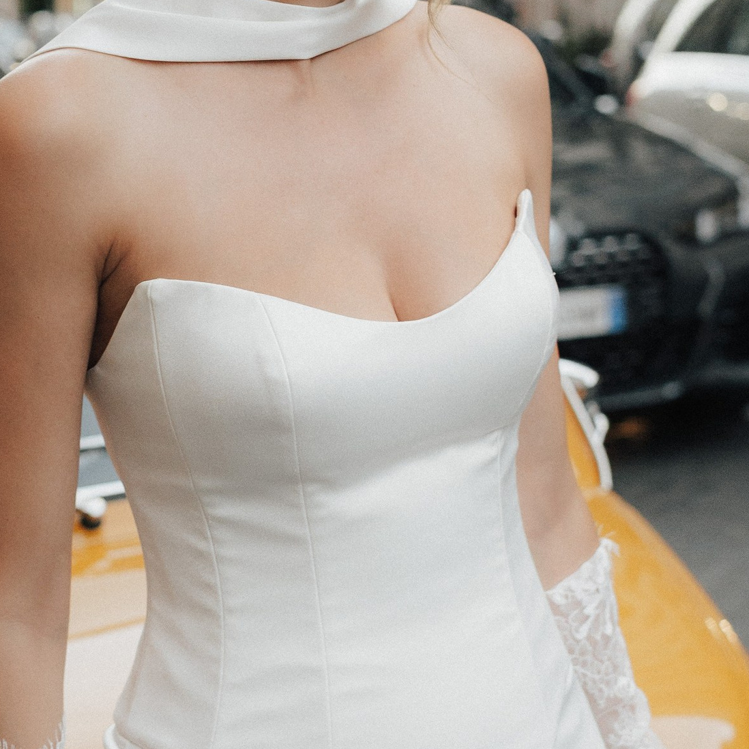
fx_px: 2546
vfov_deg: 16.7
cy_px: 333
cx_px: 390
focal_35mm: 104
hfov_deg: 16.7
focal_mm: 35
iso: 1250
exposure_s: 1/320
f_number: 2.8
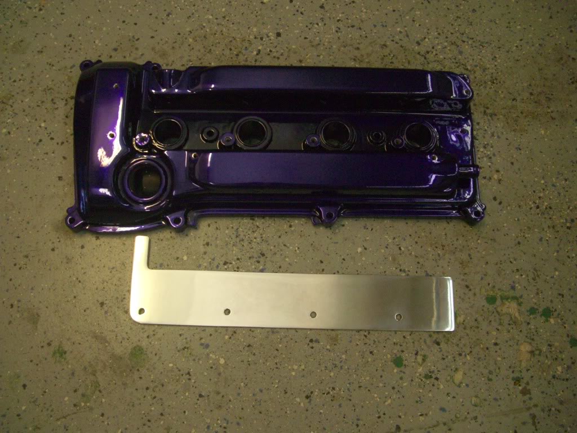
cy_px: 216
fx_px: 633
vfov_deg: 37.7
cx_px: 288
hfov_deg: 49.0
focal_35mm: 38
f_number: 2.8
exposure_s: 1/80
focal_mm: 7.9
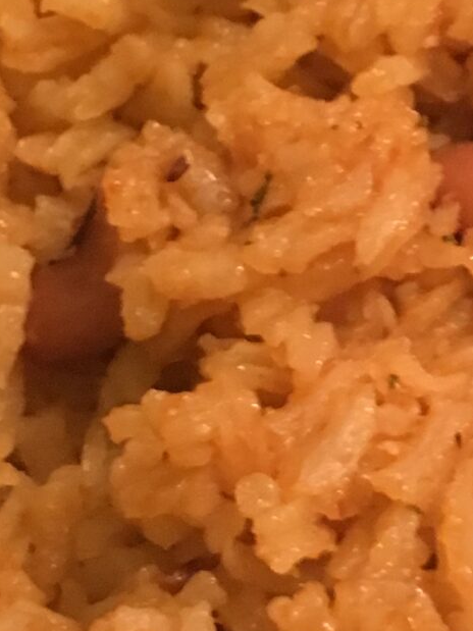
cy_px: 313
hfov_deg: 11.9
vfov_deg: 16.4
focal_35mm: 120
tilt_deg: -54.2
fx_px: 2187
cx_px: 668
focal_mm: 4.15
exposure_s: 1/15
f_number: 2.2
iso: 400
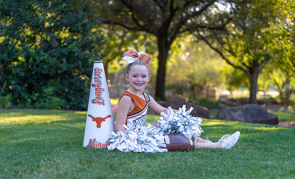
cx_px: 135
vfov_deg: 16.1
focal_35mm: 79
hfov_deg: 26.4
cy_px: 105
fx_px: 629
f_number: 2.8
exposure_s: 1/320
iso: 200
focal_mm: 70
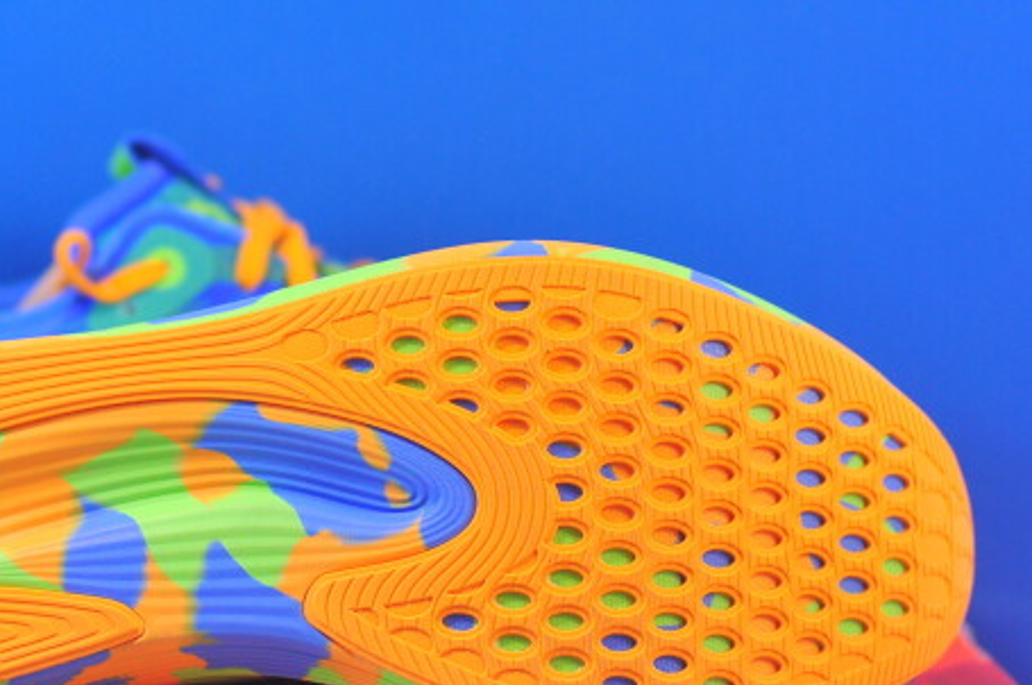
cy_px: 276
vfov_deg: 10.4
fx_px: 3779
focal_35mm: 132
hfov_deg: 15.5
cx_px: 288
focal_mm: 50
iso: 250
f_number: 2.2
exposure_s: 1/320
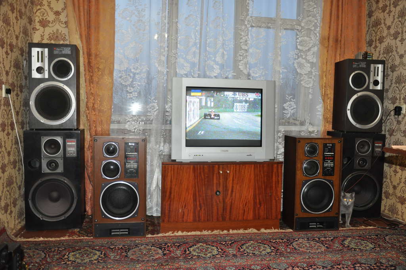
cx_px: 203
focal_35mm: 33
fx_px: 372
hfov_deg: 57.3
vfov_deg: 39.9
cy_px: 135
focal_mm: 22
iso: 800
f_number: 3.8
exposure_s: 1/60
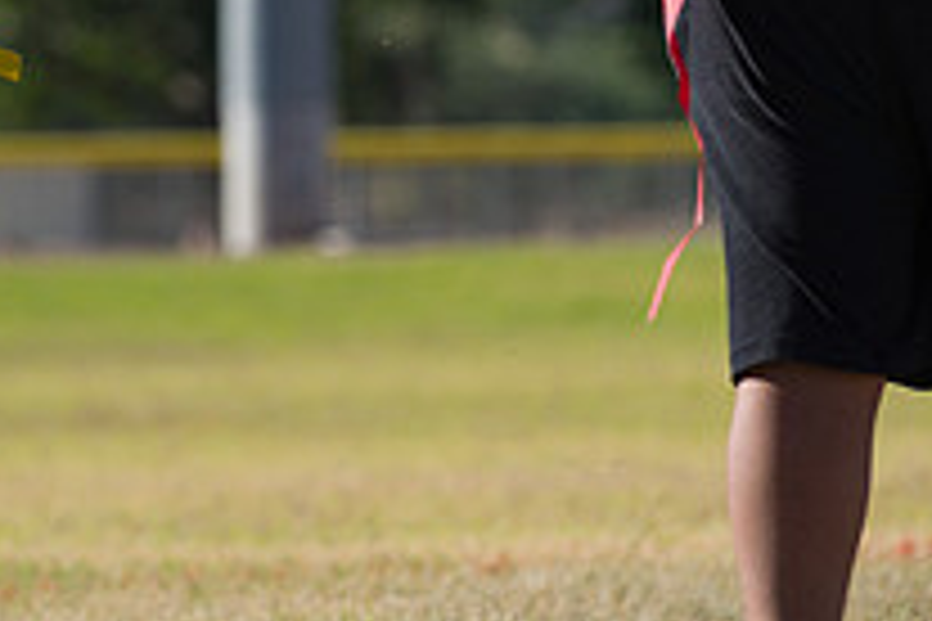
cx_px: -266
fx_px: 18121
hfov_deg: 2.9
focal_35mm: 700
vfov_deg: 2.0
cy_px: -124
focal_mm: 250
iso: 200
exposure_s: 1/1000
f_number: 7.1
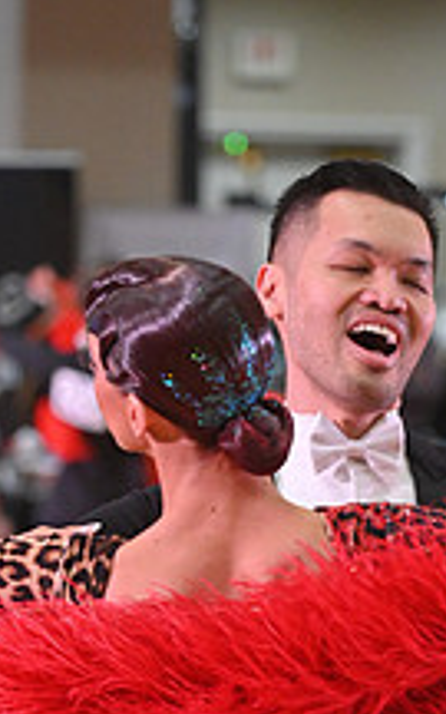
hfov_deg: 3.2
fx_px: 7993
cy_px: 876
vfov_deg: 5.1
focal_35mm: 411
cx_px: 177
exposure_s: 1/400
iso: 3200
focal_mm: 150
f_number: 5
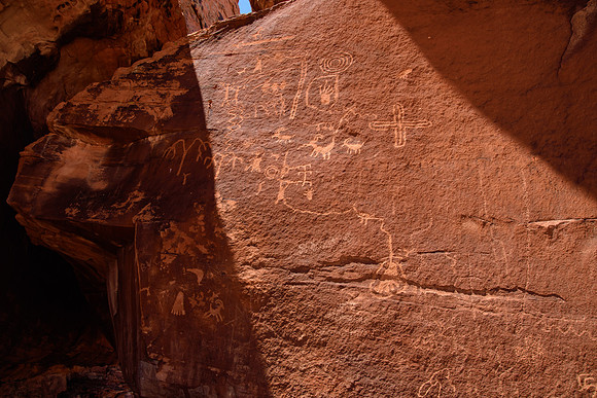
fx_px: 448
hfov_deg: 67.4
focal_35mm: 27
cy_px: 199
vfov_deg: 48.0
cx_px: 298
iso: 400
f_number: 11
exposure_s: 1/60
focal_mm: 18
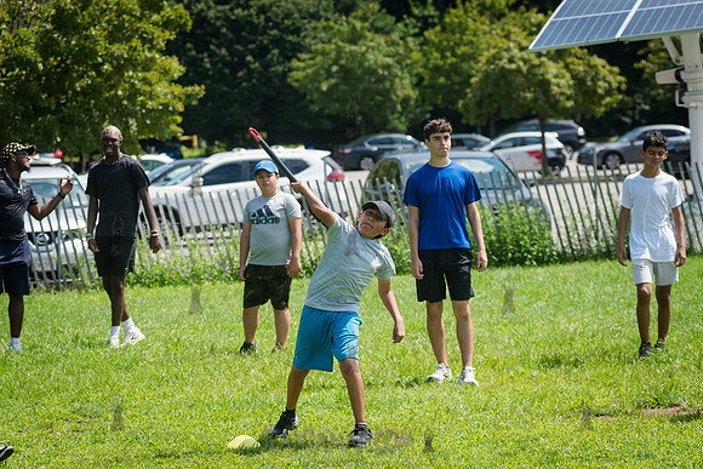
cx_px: 352
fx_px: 2572
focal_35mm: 132
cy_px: 234
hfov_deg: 15.6
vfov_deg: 10.4
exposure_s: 1/1250
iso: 200
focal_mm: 112
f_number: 4
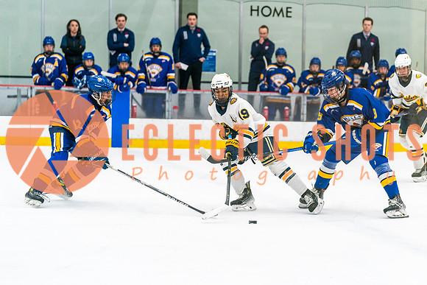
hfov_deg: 16.2
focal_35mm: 127
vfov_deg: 10.8
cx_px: 255
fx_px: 1501
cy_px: 142
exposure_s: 1/1250
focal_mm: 105
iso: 3200
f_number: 2.8
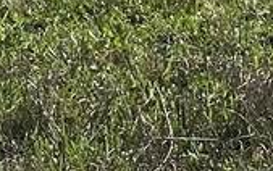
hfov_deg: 5.4
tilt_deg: -2.5
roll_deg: +1.3
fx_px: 2867
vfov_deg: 3.2
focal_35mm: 385
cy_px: -576
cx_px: 378
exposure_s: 1/6623
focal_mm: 6.86
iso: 64
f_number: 1.78
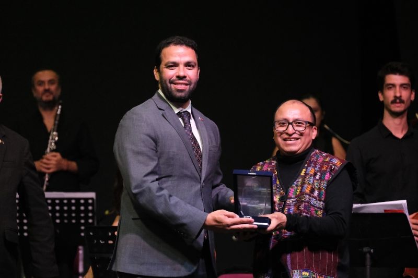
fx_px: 1648
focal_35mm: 142
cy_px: 139
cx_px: 209
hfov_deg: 14.5
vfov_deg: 9.7
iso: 10000
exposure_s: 1/800
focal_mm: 94.5
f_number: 2.8
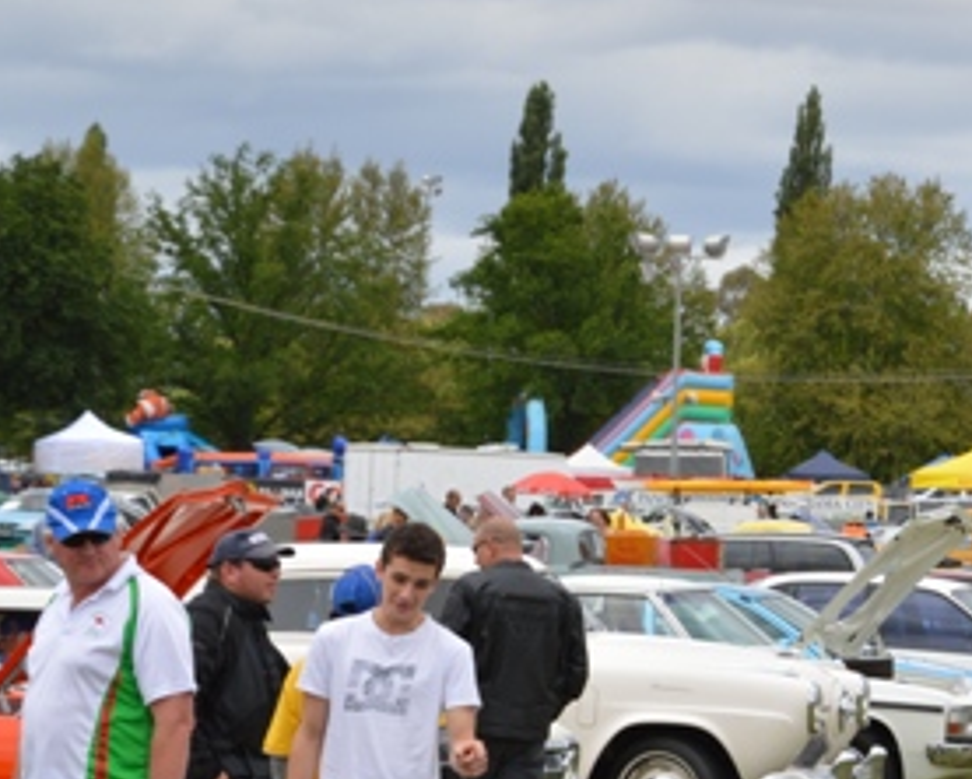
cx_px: 1323
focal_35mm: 203
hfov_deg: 9.3
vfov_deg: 7.6
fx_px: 5844
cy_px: 635
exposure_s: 1/320
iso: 100
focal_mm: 50
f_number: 9
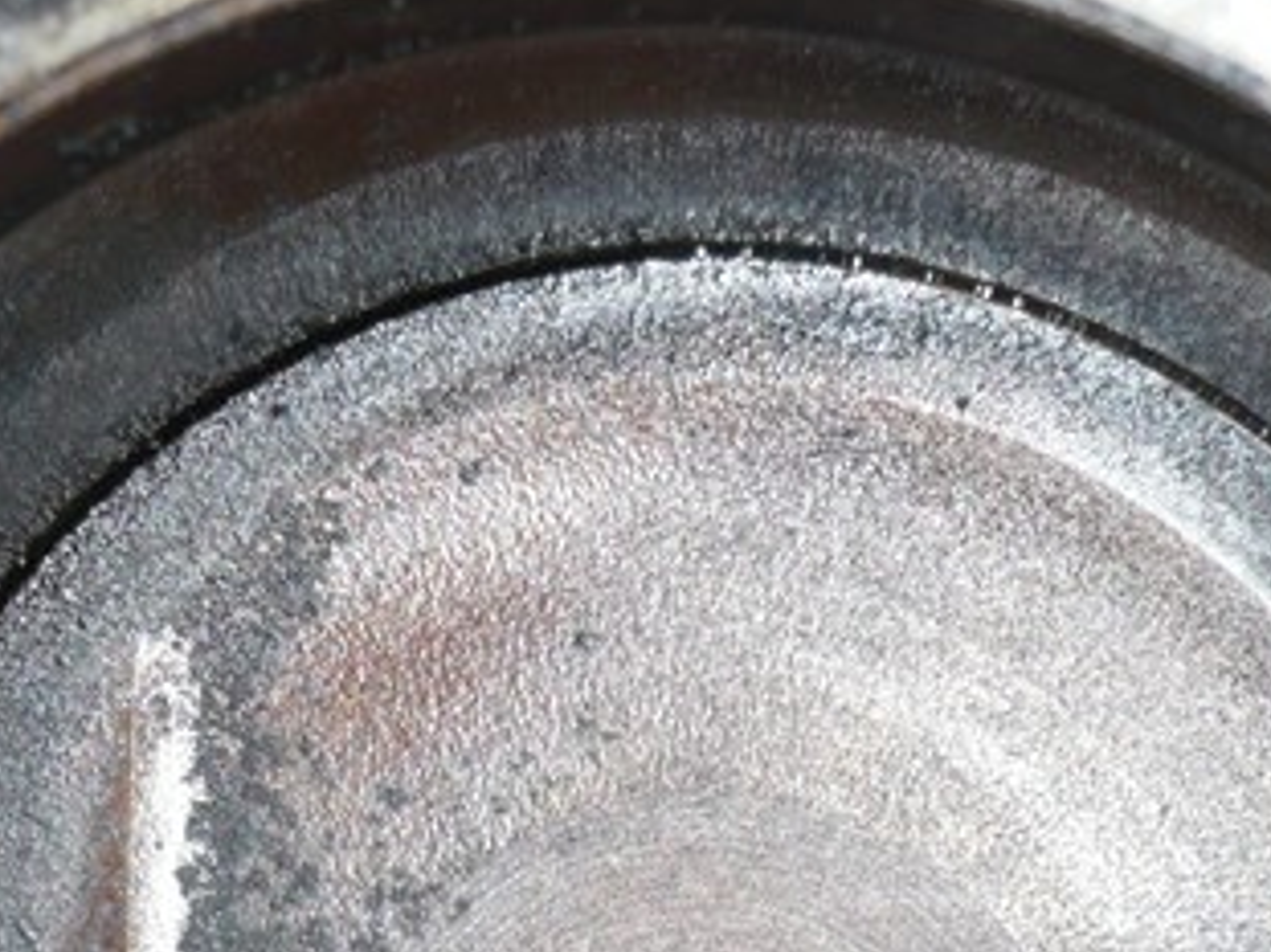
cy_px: 1213
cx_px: 544
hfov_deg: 21.8
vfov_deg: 15.6
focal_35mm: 90
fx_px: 3303
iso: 100
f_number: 2.8
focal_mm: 5.8
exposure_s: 1/30
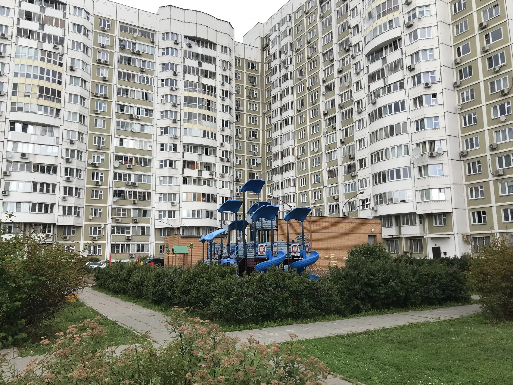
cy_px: 192
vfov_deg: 49.7
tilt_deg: +10.4
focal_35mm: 28
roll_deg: +0.3
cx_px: 256
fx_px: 415
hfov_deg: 63.4
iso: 20
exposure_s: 1/556
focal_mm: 3.99
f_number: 1.8
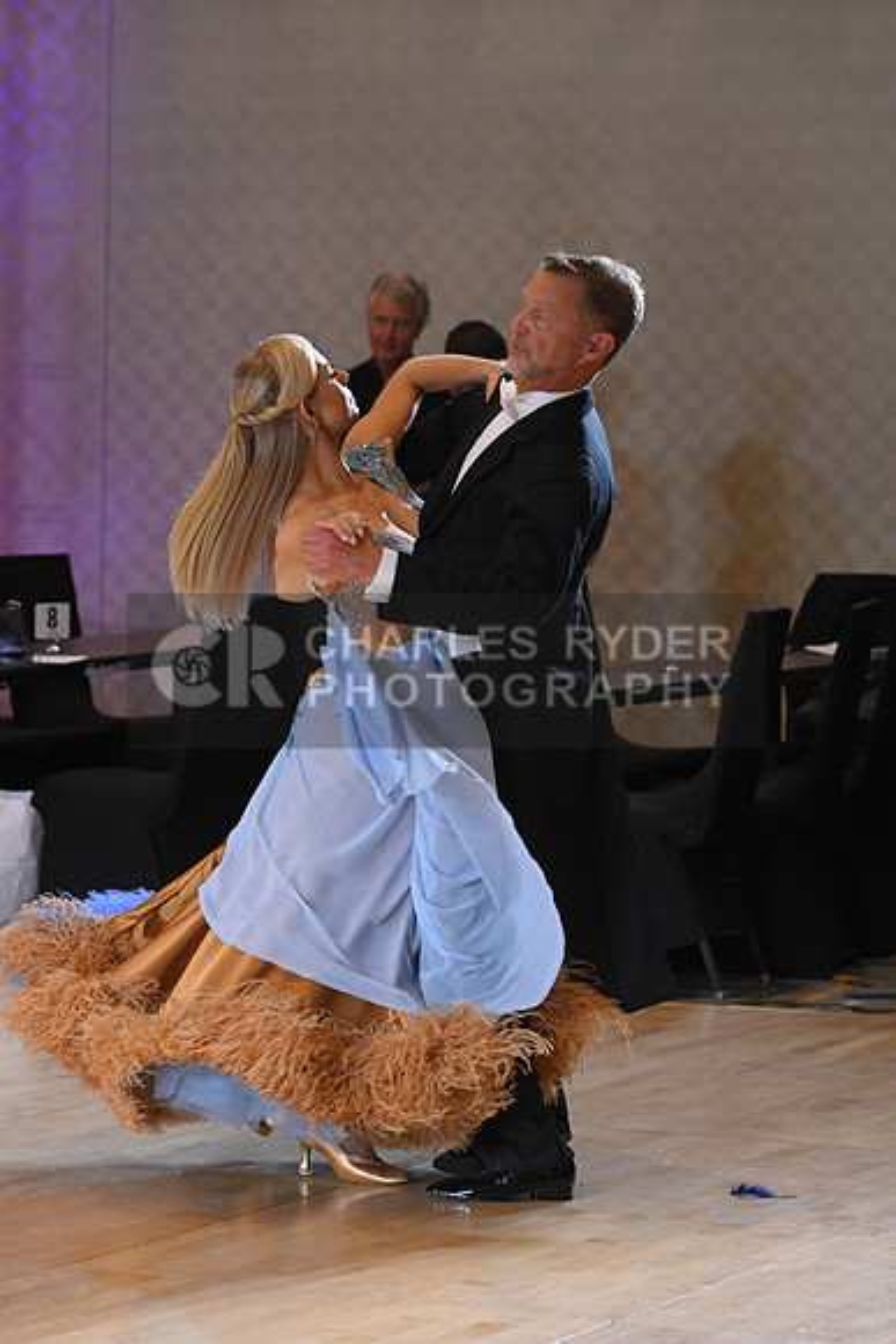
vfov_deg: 14.7
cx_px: 448
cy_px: 672
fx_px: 5223
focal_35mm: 140
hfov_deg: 9.8
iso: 5000
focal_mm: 140
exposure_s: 1/250
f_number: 6.3
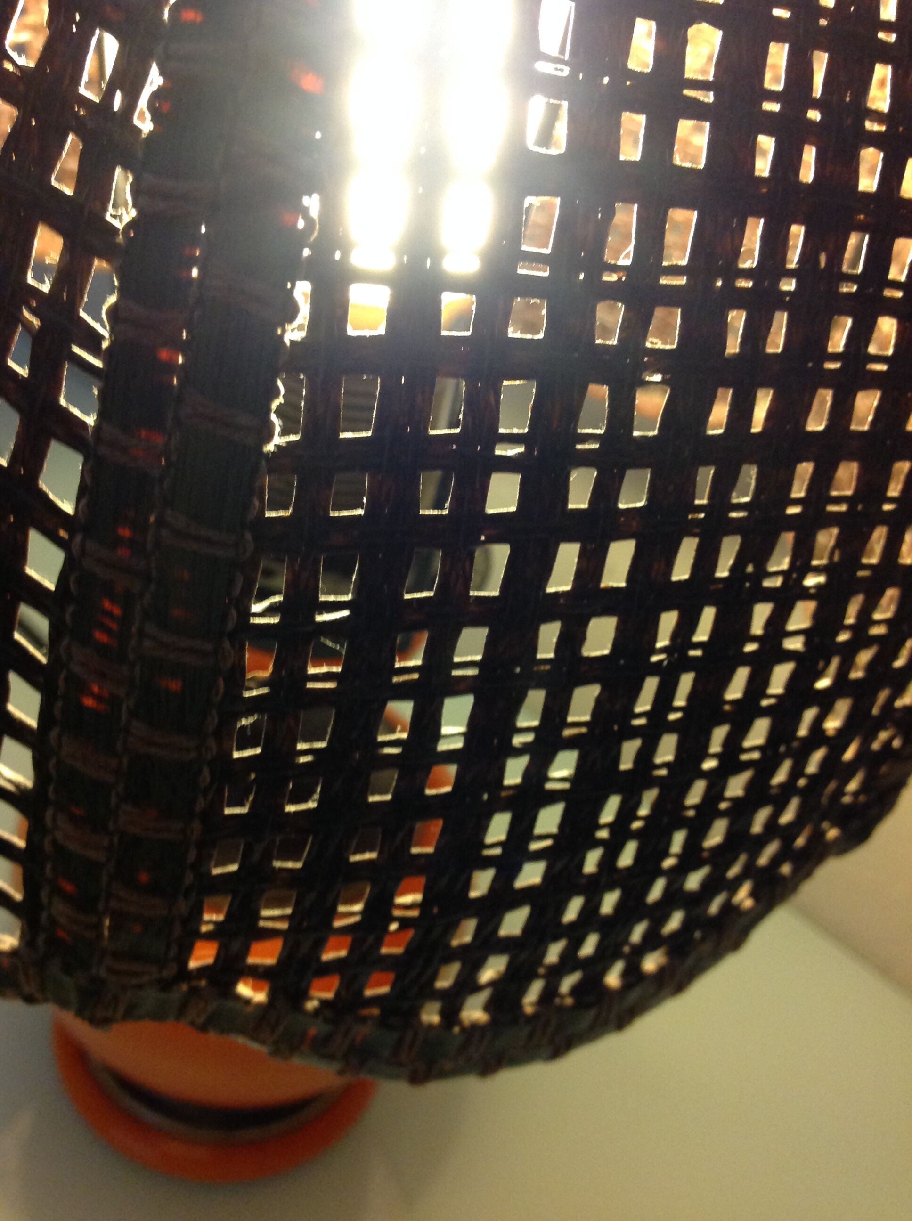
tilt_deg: -38.2
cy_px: 610
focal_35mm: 35
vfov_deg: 52.7
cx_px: 456
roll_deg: -14.8
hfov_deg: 40.6
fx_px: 1233
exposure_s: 1/15
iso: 250
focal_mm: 4.28
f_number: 2.4
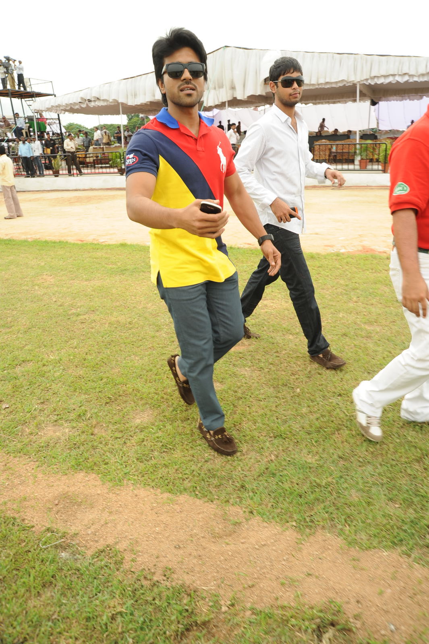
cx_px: 214
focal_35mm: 24
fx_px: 429
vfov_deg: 73.8
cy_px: 322
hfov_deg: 53.1
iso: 200
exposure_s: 1/125
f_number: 8
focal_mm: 24
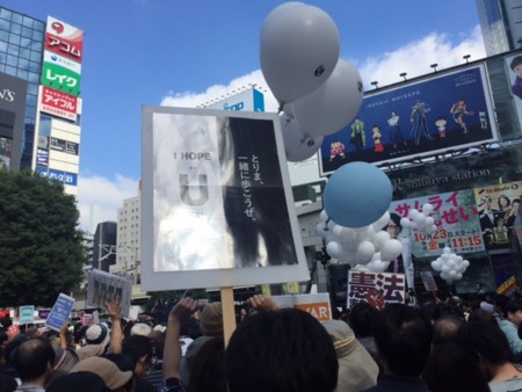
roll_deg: +3.8
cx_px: 261
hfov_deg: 61.6
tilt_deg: +17.4
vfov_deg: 48.3
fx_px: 438
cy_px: 196
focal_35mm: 29
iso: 32
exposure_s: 1/1721
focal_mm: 4.15
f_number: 2.2
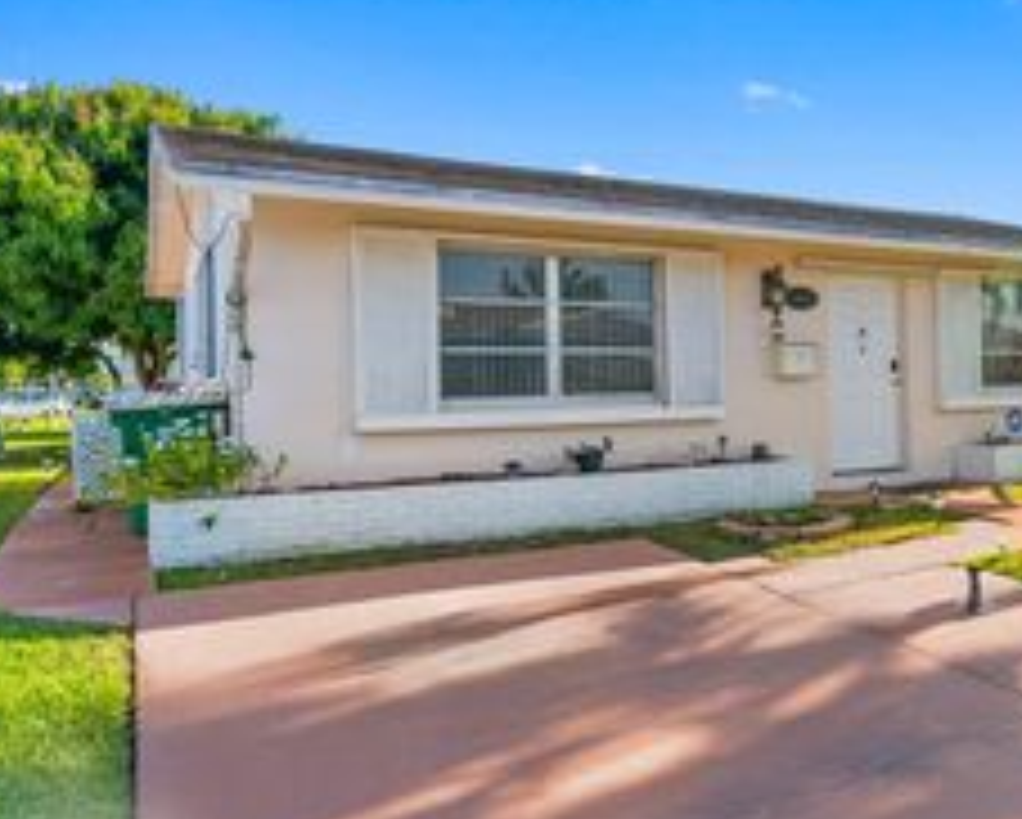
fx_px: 999
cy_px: 394
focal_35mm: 33
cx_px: 914
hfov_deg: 48.6
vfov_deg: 44.6
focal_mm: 16
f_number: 5
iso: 100
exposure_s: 1/60
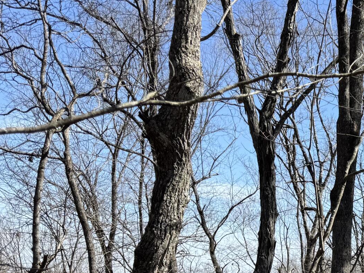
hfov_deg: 23.5
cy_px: 295
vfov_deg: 20.4
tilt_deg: -0.9
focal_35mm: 69
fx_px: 726
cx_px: 521
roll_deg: -1.1
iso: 80
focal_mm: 6.76
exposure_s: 1/2252
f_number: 1.78
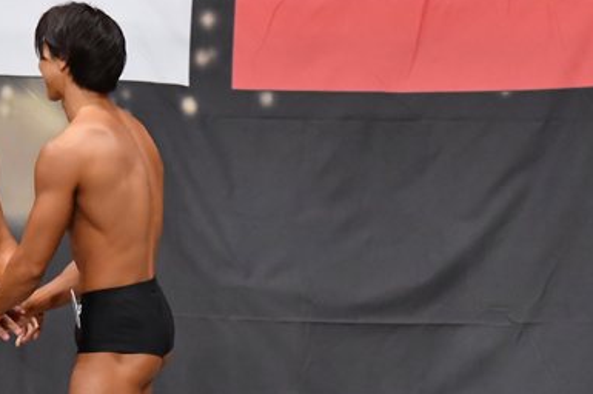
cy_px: 362
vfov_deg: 3.4
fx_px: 6698
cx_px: 119
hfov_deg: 5.1
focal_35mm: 407
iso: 6400
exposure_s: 1/400
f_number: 5.6
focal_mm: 135
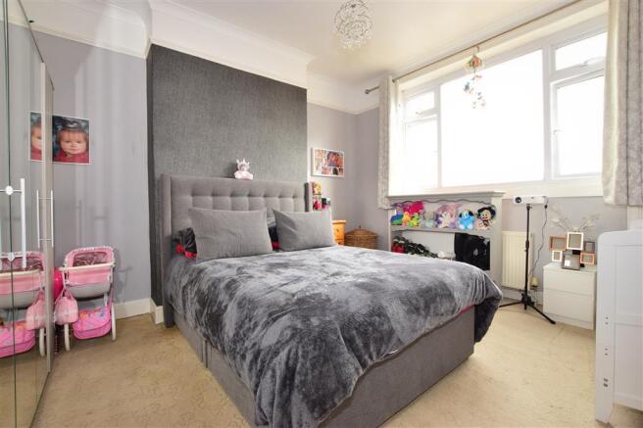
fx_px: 268
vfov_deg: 77.3
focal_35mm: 15
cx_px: 322
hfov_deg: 100.4
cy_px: 214
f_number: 6.3
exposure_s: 1/60
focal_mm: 10
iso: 640
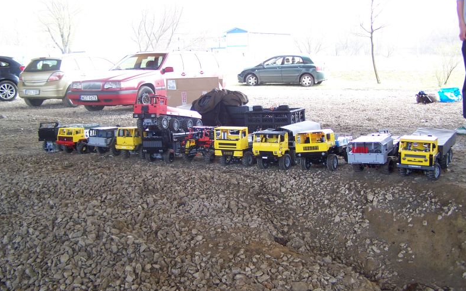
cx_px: 236
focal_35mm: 41
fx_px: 521
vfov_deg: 31.2
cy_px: 144
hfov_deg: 48.2
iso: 80
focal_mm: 6.3
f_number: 2.8
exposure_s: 1/80
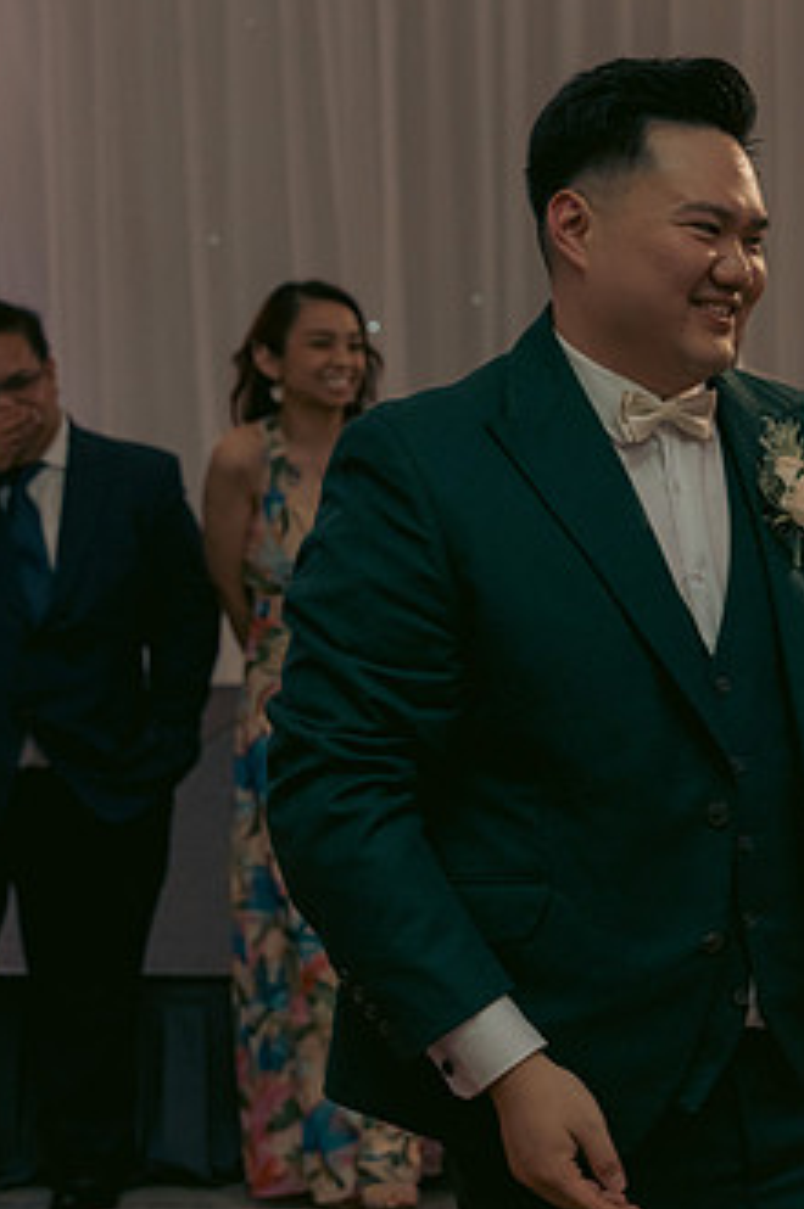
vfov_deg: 23.7
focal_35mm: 86
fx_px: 2887
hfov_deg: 15.5
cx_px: 862
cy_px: 608
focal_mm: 49
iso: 2500
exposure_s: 1/160
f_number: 3.5
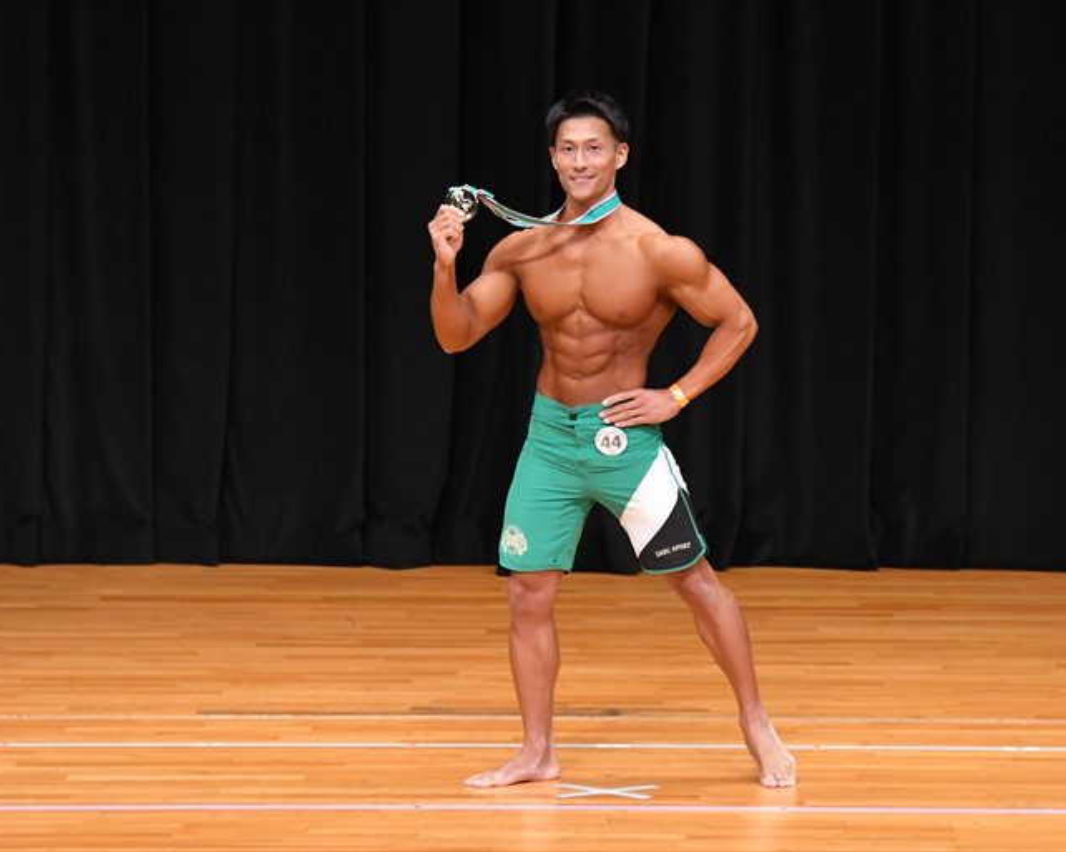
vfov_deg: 5.1
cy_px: 425
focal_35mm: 306
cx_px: 607
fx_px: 9650
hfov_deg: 6.3
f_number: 5.6
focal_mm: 180
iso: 4000
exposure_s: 1/400
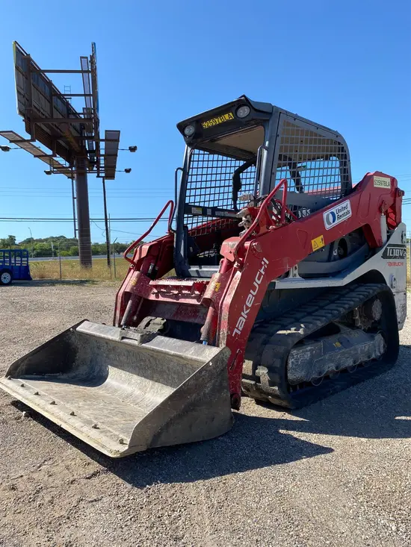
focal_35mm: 26
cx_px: 206
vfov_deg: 67.3
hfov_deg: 53.1
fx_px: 411
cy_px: 274
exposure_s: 1/1996
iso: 32
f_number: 1.8
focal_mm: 4.25
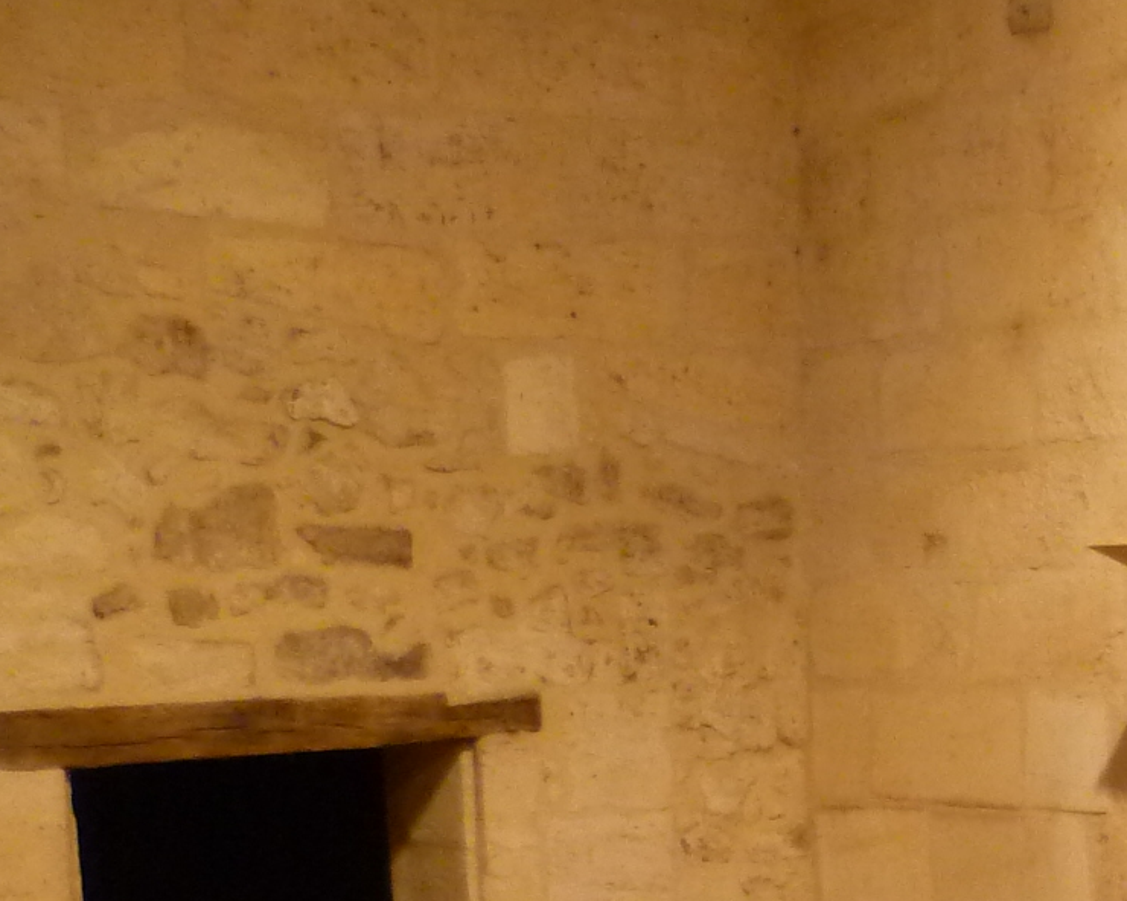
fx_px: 3602
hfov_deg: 17.2
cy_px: 1006
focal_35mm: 108
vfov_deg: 13.9
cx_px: 1223
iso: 400
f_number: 3
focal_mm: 5.7
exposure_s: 1/30
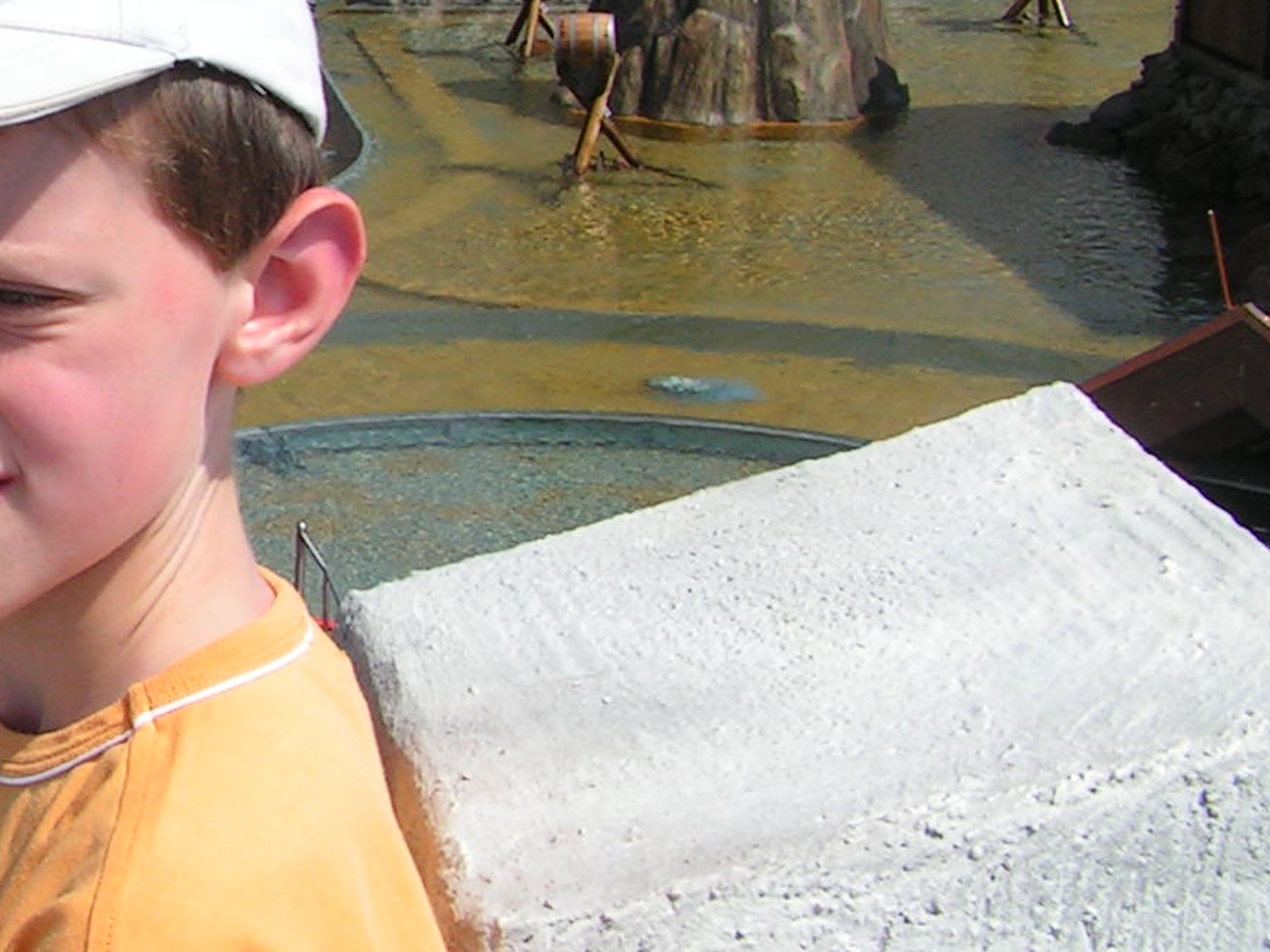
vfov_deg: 14.8
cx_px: -342
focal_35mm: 99
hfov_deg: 18.6
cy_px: 182
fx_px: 3632
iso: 50
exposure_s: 1/400
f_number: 5.6
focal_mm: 6.3
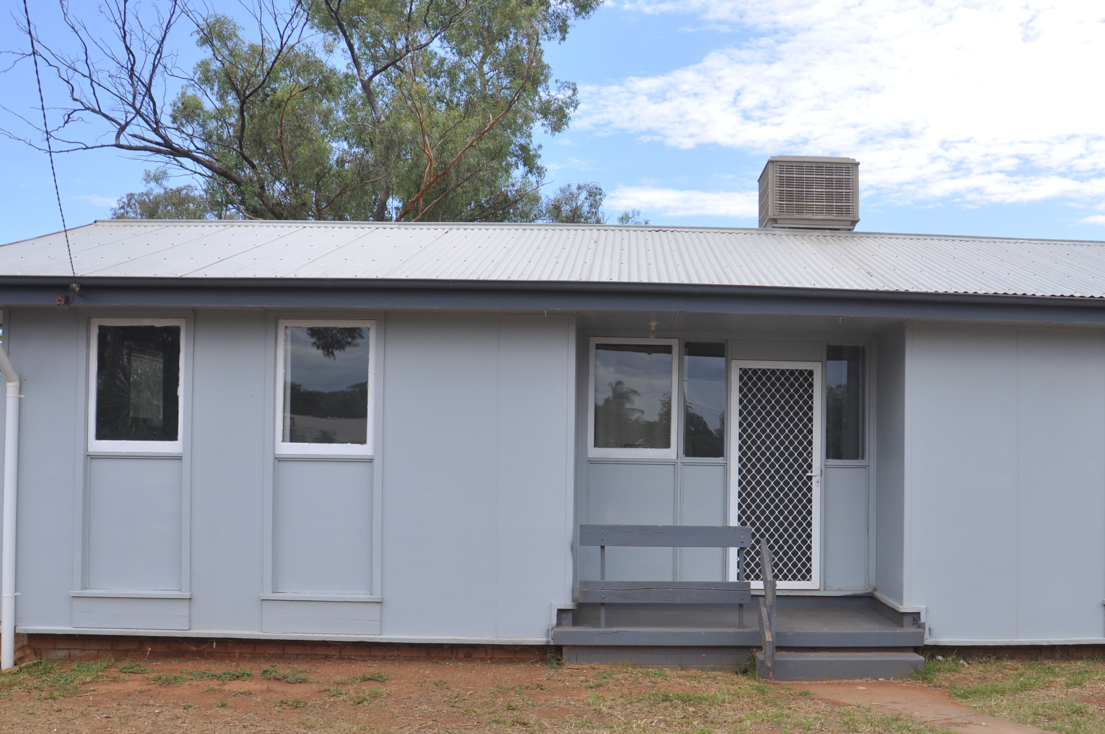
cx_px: 690
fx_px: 1073
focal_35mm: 35
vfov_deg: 37.6
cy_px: 439
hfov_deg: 53.9
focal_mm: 18
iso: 200
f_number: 9
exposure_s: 1/320
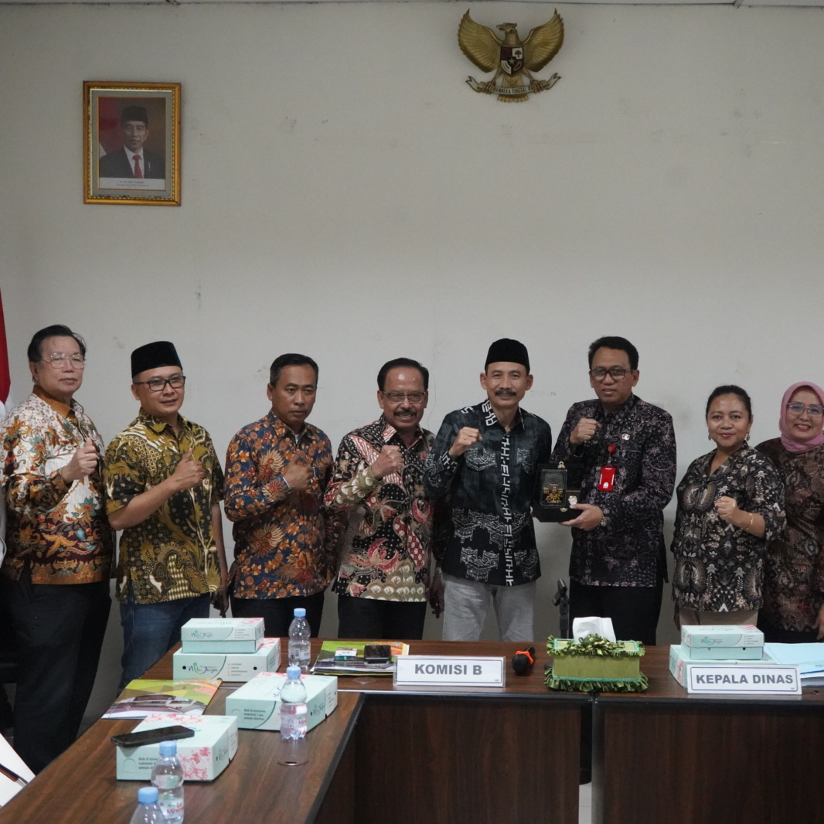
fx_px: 1320
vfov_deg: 34.7
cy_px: 412
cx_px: 486
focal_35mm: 49
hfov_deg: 34.6
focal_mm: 38
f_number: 5
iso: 16000
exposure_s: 1/160
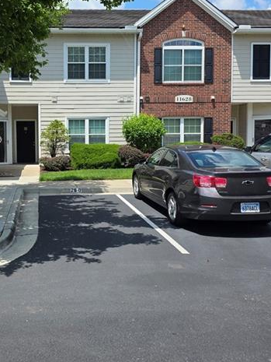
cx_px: 61
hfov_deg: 36.7
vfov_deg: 48.8
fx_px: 396
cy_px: 157
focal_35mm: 38
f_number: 1.7
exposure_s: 1/4237
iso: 80
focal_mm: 6.3
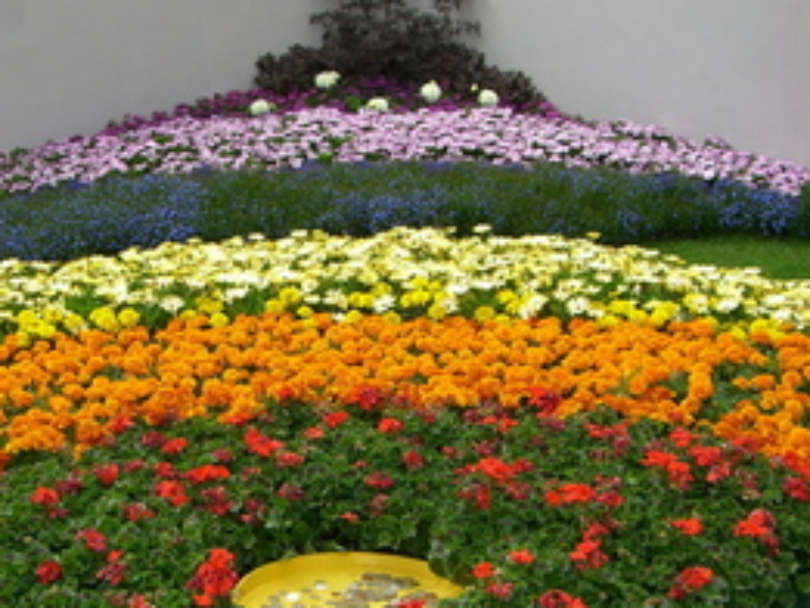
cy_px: 419
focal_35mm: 64
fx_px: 1498
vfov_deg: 22.8
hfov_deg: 30.1
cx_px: 292
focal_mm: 6.2
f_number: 4.3
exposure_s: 1/400
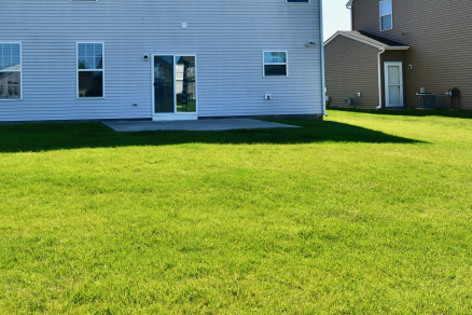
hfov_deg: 50.8
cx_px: 115
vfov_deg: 36.3
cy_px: 95
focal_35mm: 36
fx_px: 472
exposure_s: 1/500
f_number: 11
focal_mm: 21
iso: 640
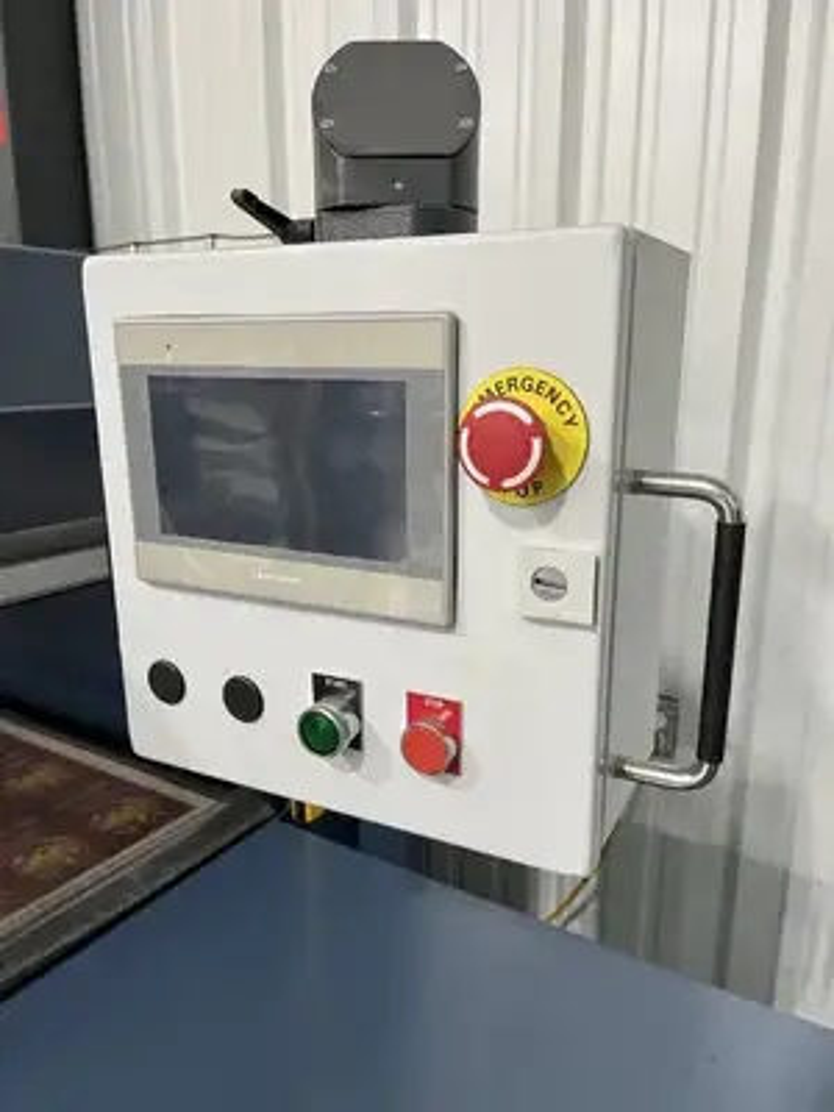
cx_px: 417
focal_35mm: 26
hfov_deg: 53.1
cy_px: 556
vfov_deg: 67.3
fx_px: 835
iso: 80
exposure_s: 1/60
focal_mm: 5.1
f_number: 1.6
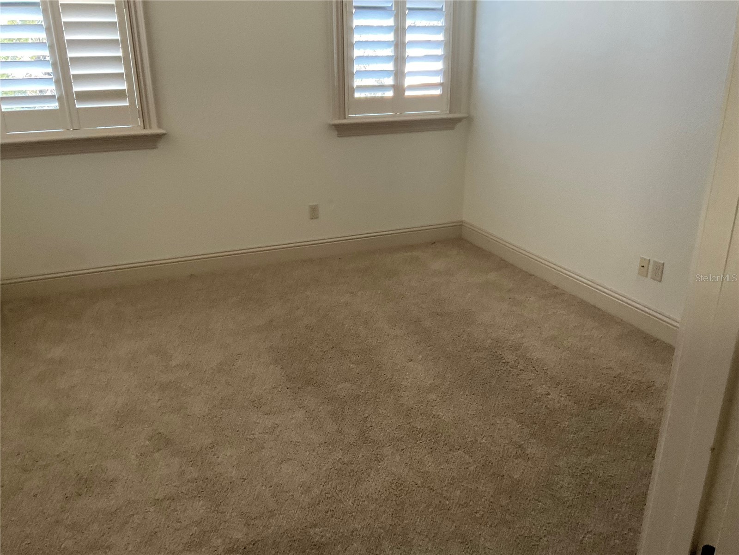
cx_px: 370
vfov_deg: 48.2
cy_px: 278
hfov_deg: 61.7
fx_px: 619
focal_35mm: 29
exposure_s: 1/60
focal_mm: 3
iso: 250
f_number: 1.8
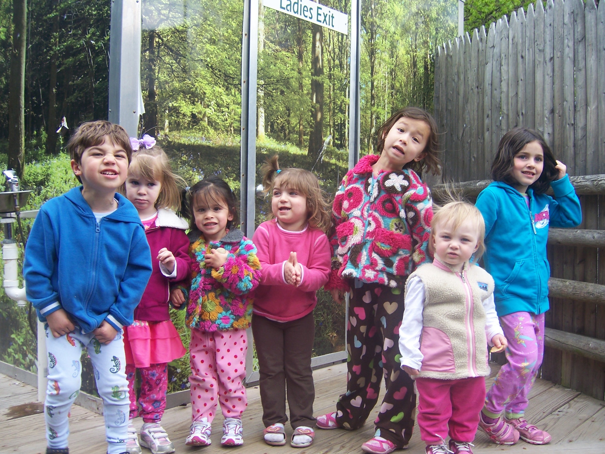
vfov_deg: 39.7
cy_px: 227
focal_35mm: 36
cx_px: 302
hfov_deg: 51.4
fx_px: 629
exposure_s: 1/200
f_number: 2.8
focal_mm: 6.2
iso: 80
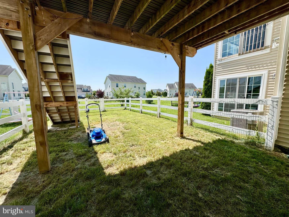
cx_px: 144
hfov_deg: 102.1
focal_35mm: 14
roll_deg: +0.5
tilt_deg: -7.7
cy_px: 108
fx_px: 117
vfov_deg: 85.7
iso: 50
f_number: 2.2
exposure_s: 1/2146
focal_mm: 2.22
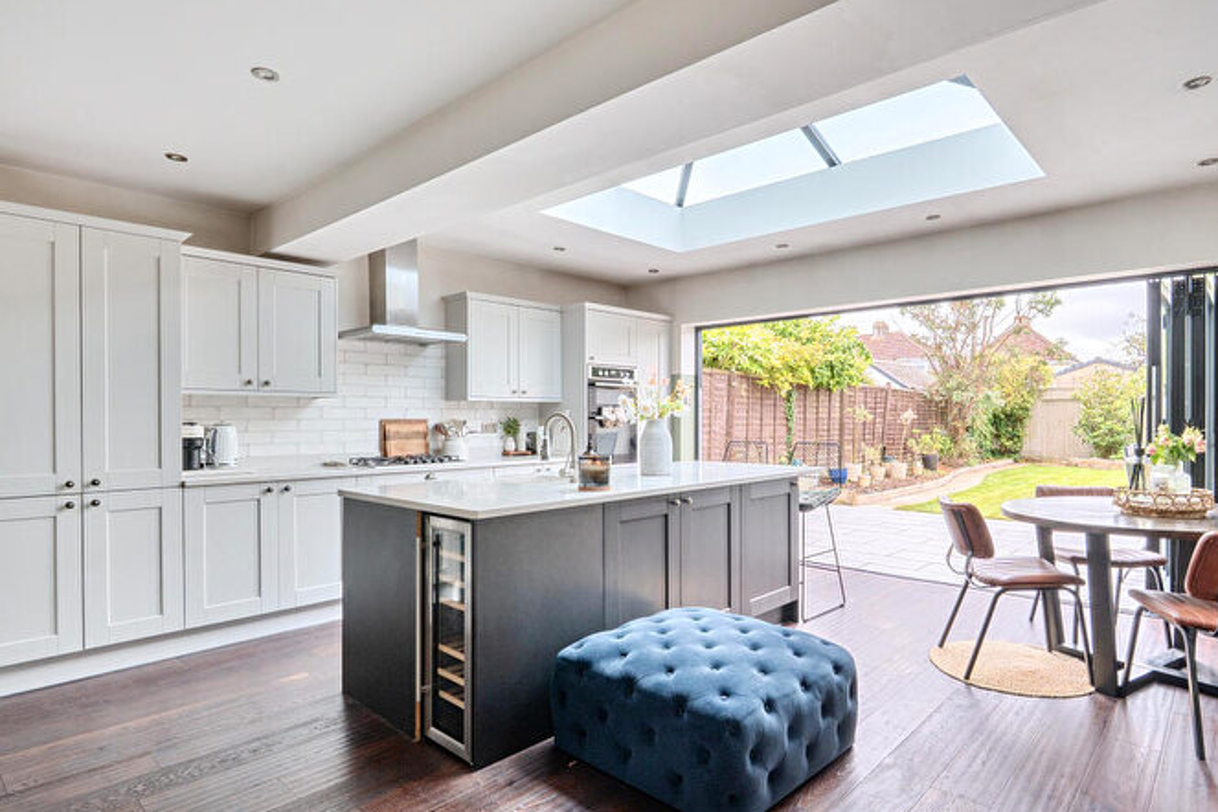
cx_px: 628
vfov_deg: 64.5
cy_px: 425
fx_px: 643
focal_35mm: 19
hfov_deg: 86.9
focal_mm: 12
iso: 100
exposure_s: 1/15
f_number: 8
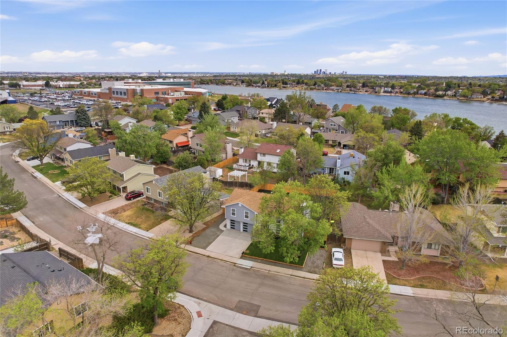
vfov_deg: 57.2
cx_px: 254
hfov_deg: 78.6
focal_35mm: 22
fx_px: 310
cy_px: 168
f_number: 2.8
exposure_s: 1/100
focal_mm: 8.4
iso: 100
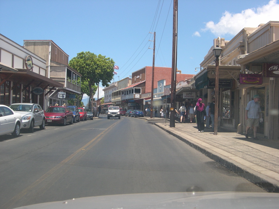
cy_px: 104
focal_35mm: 38
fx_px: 306
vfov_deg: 37.7
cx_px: 140
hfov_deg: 49.0
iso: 100
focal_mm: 8
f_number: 7.6
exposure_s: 1/114
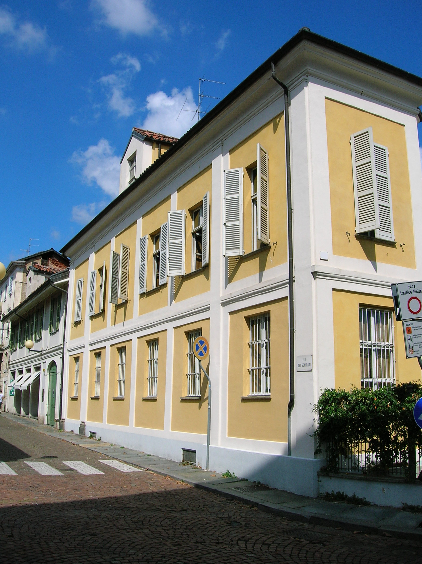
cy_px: 282
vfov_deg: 54.0
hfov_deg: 41.7
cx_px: 211
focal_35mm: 34
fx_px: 553
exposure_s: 1/630
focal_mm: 5.7
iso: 50
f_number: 4.9
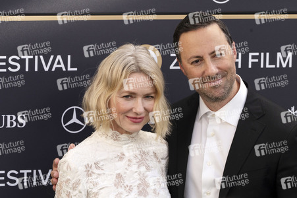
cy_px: 92
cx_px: 136
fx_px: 1799
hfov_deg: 9.4
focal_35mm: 218
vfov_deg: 6.3
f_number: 9
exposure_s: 1/640
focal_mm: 200
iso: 800
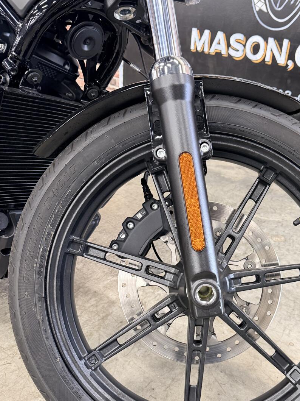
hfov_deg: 41.2
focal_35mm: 34
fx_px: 393
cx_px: 203
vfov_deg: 53.3
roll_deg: -6.6
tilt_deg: -30.7
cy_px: 255
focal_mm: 6.76
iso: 400
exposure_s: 1/60
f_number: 1.78
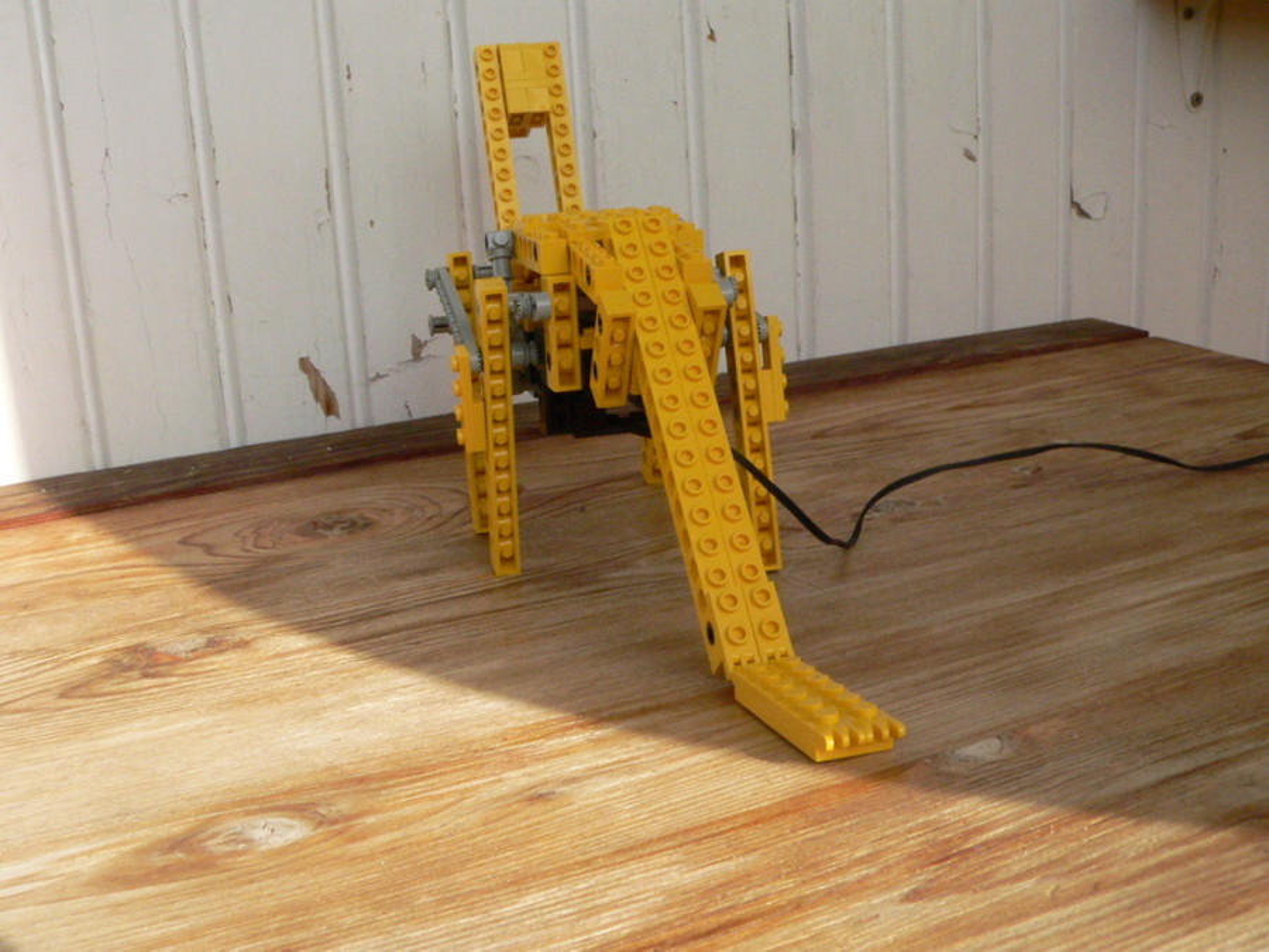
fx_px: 1320
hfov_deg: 51.4
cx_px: 634
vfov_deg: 39.7
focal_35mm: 36
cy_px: 476
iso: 400
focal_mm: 6
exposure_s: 1/1000
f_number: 6.5
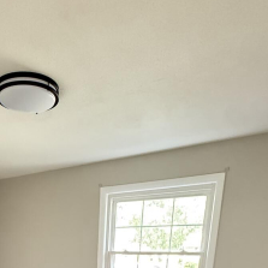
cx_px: 56
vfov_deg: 34.1
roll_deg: -0.5
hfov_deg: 43.0
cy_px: 337
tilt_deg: -13.6
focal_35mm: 37
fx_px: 324
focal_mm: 2.22
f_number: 2.2
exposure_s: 1/60
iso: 640
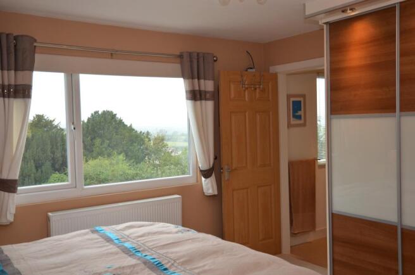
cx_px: 208
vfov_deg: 36.7
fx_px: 414
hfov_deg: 53.2
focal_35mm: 36
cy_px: 138
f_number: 4
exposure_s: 1/60
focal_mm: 24
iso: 200
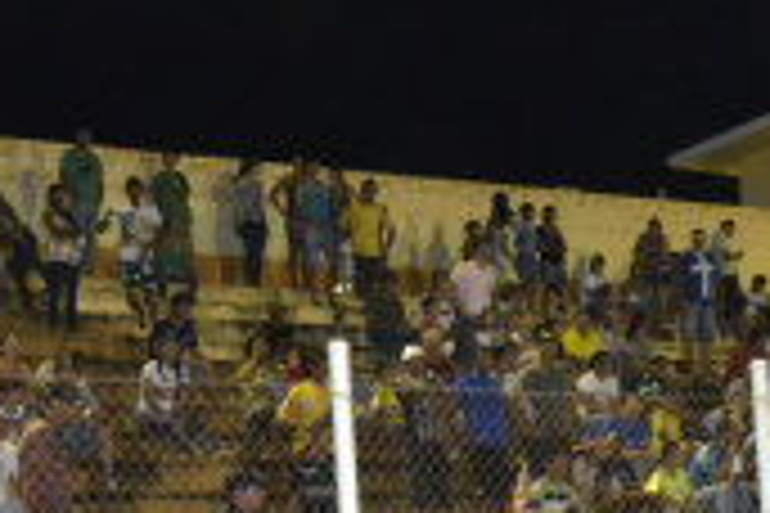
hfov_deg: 14.4
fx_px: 2994
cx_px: 756
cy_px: 452
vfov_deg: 9.8
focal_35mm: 140
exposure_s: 1/60
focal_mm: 32
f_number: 4.2
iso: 3200
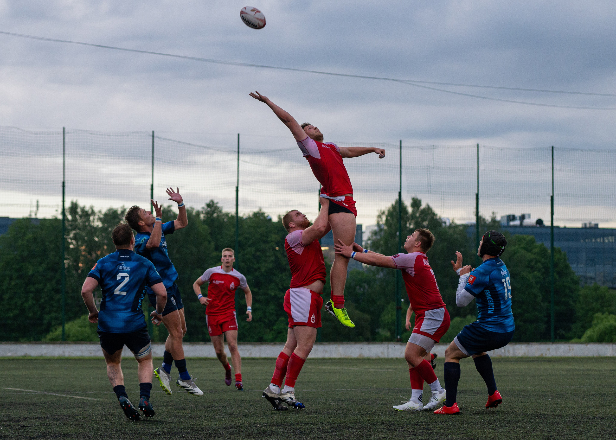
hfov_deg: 19.4
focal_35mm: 103
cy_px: 231
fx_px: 1805
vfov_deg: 13.9
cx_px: 293
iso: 2000
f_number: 3.2
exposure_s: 1/1250
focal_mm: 70
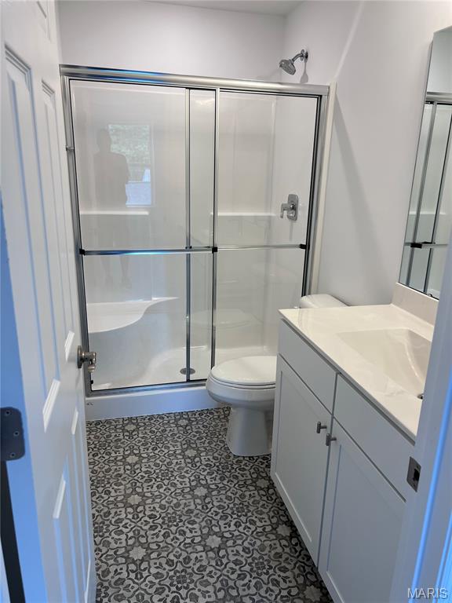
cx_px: 226
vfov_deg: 67.3
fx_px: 453
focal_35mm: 26
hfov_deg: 53.1
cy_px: 302
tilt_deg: -14.7
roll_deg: +0.5
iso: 50
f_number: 1.5
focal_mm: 5.7
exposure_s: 1/120
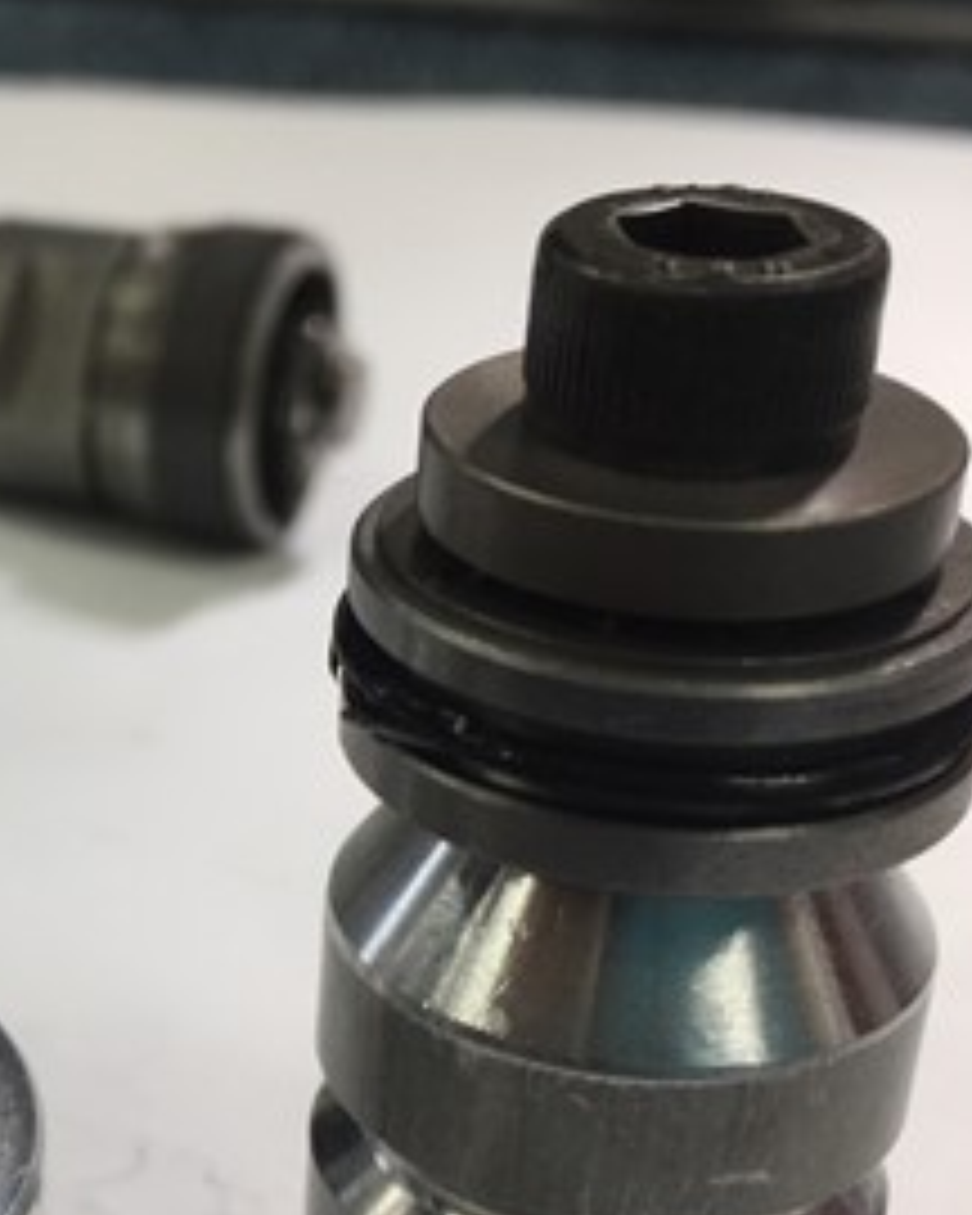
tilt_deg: -32.4
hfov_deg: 21.8
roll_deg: +2.0
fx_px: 2409
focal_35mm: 67
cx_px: -50
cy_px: 896
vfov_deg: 27.9
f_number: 2.2
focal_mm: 4.15
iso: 32
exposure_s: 1/60
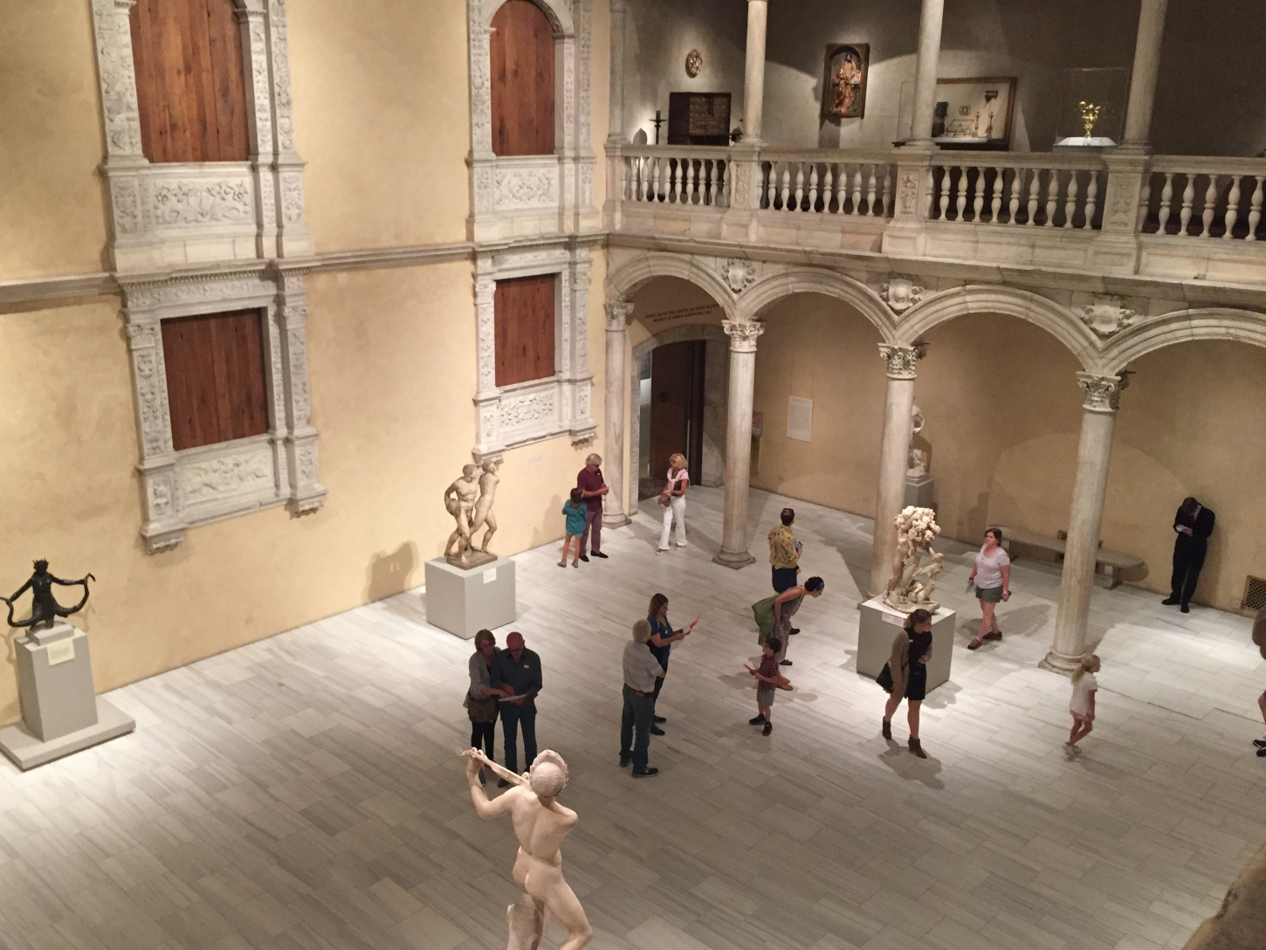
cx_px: 571
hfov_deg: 56.7
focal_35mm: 32
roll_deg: -0.3
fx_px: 1171
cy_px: 489
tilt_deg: -16.5
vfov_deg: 44.2
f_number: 2.2
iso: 160
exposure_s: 1/30
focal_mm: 4.15
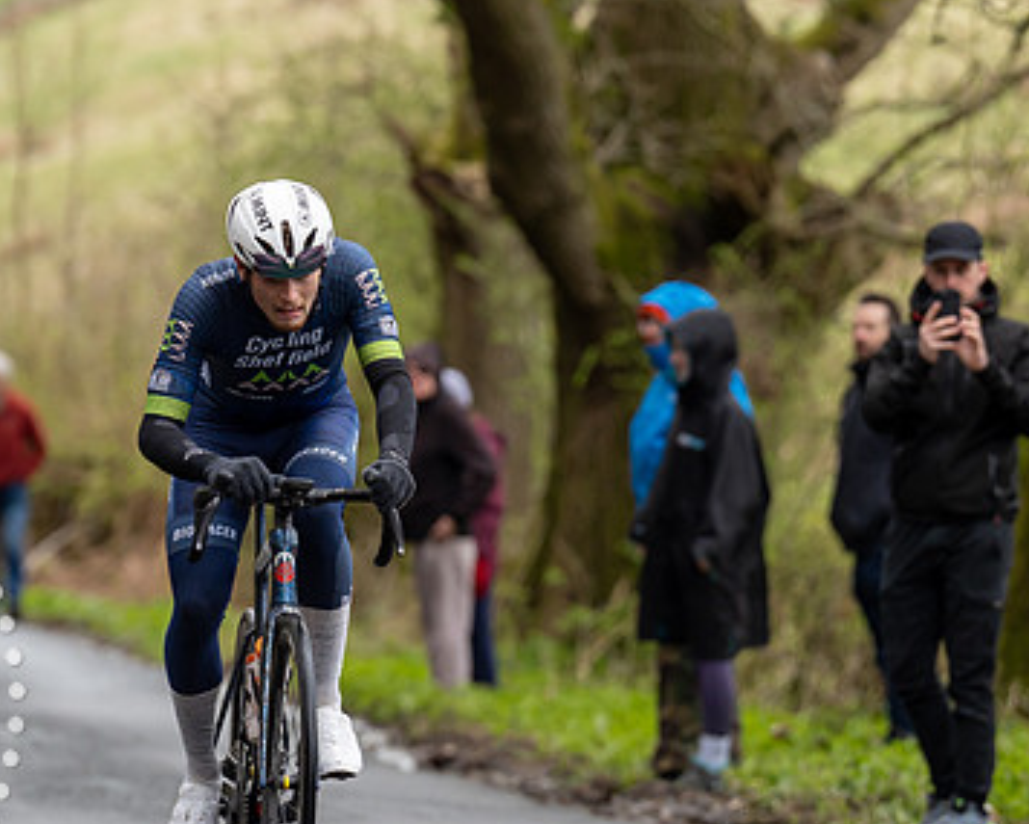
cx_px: 544
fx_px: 12520
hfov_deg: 4.7
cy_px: 320
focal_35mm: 411
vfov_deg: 3.8
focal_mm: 191
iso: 640
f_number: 3.5
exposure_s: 1/1000
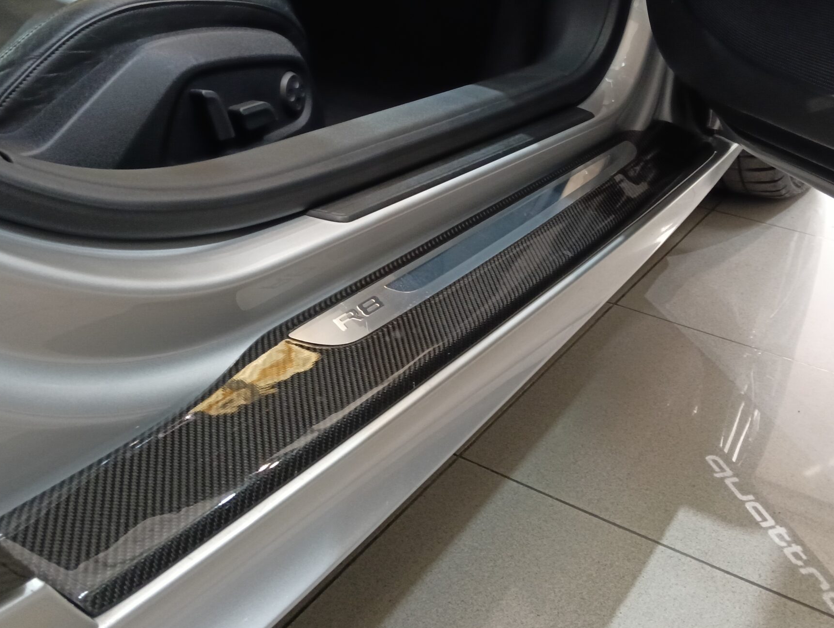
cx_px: 395
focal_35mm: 40
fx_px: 965
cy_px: 241
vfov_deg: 35.9
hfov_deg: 46.7
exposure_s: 1/25
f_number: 16
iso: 1000
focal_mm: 3.98
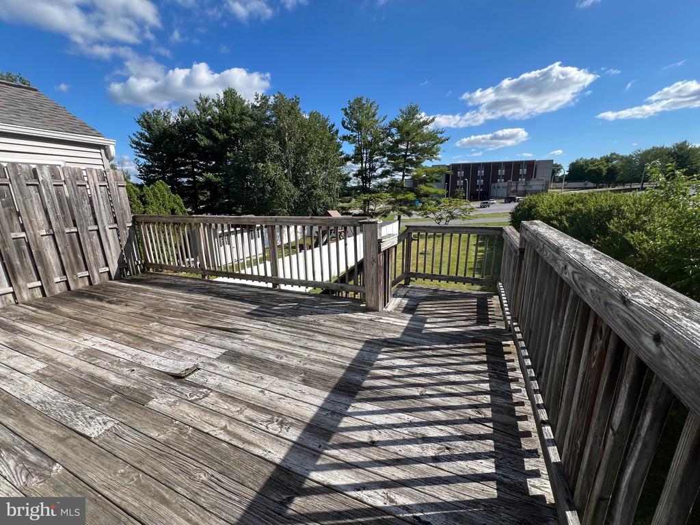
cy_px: 262
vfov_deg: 89.9
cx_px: 350
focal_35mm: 13
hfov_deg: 106.2
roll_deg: +1.6
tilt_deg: -14.6
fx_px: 263
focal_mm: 1.57
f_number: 1.8
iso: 32
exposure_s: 1/1167
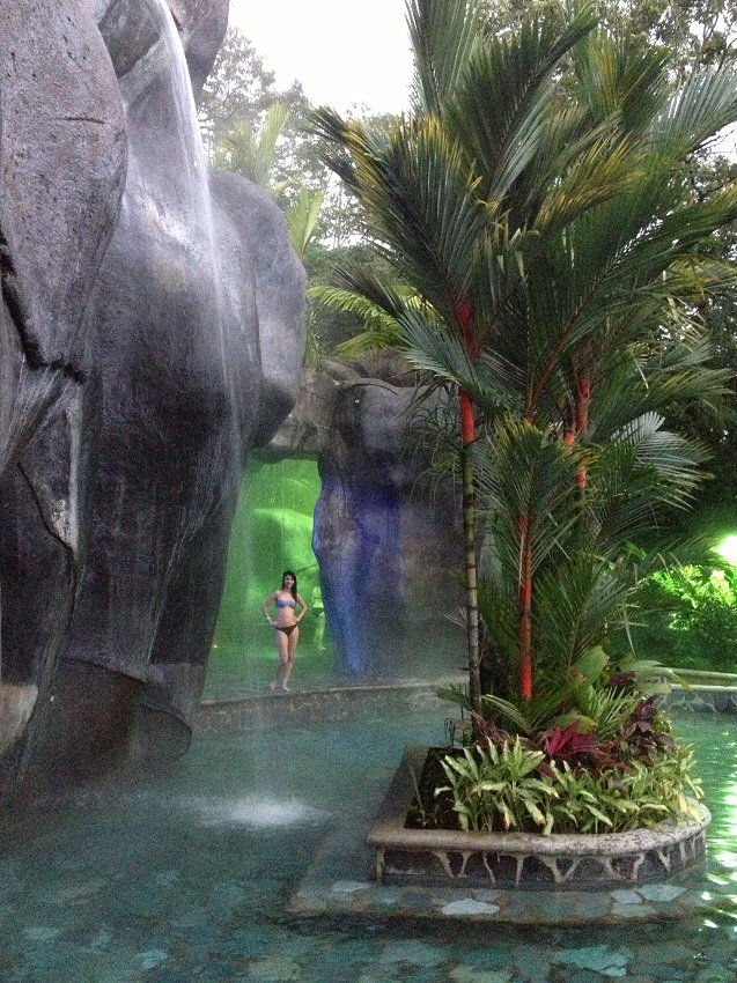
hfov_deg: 40.7
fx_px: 994
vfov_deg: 52.6
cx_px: 368
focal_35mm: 35
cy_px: 492
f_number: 2.4
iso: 800
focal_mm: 4.28
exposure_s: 1/15
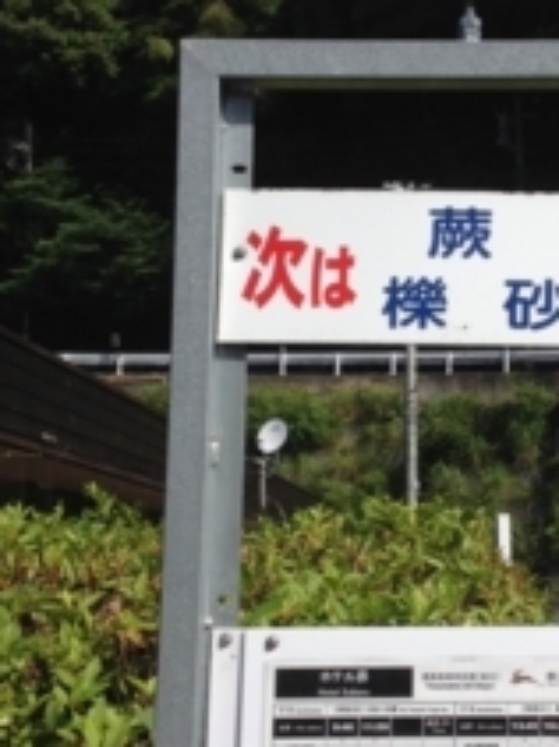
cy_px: 375
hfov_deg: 17.5
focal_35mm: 83
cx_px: 515
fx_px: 1789
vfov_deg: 23.6
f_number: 2.4
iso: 50
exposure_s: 1/1972
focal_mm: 4.28
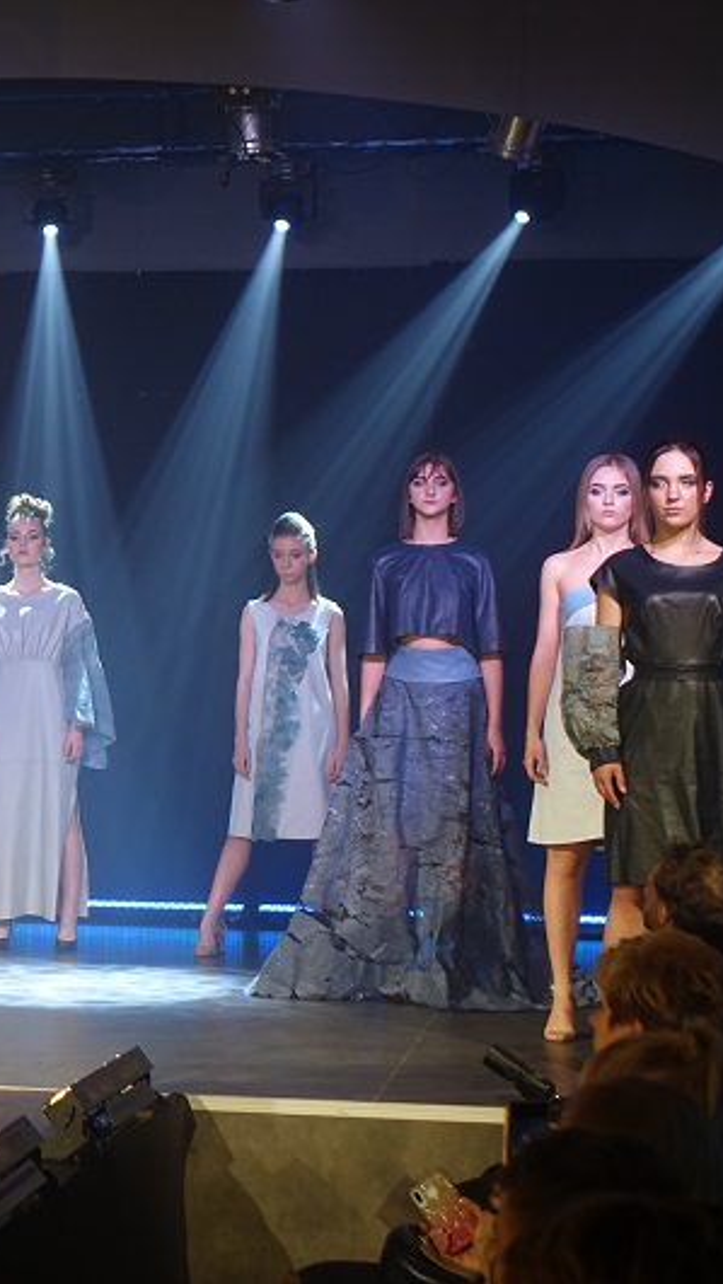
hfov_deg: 11.7
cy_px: 642
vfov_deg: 21.1
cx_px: -232
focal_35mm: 101
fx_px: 3440
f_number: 2.8
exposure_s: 1/80
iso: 400
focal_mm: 23.32
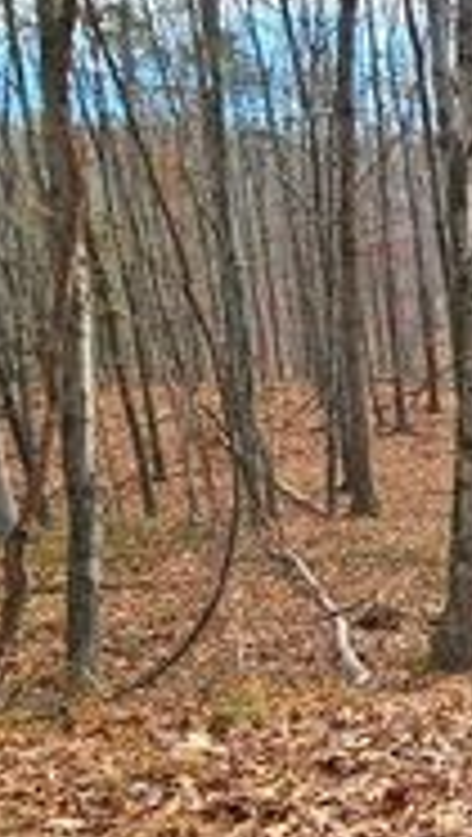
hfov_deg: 21.8
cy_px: 511
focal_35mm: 38
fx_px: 843
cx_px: 818
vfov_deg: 52.3
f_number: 2.2
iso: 50
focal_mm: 2.2
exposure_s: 1/431
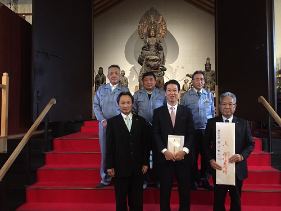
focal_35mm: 29
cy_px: 106
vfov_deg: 48.2
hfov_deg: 61.7
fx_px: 235
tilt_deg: +2.0
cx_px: 140
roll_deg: +0.5
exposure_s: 1/15
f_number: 2.2
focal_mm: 4.15
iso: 250
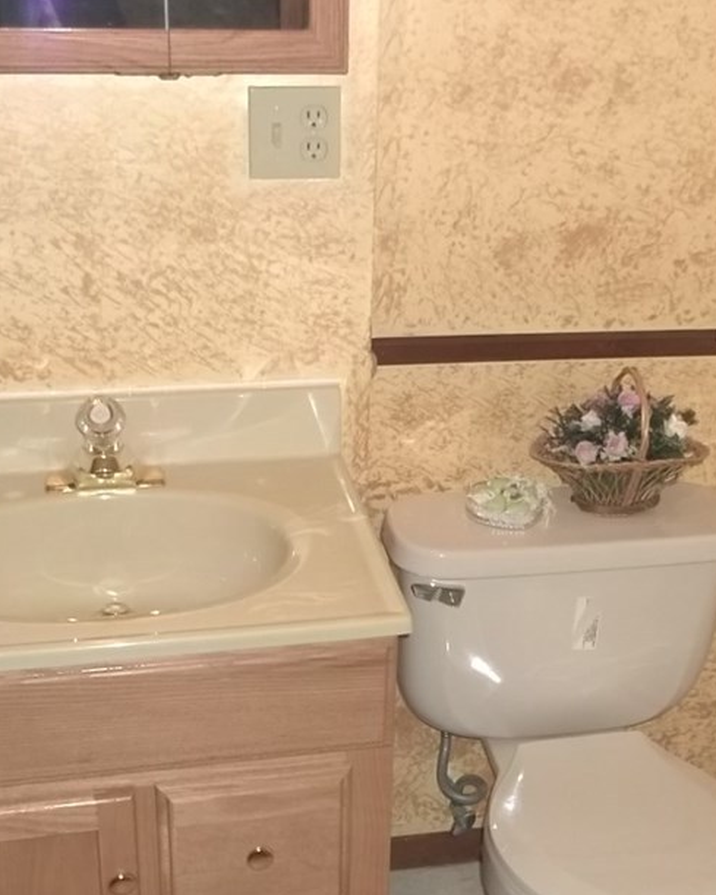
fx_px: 1430
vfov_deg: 34.7
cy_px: 526
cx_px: 430
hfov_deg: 28.0
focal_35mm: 54
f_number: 3.3
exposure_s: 1/30
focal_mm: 5.9
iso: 160
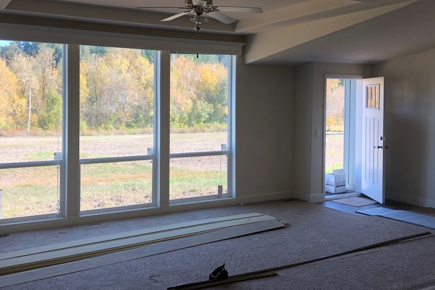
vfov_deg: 34.0
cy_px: 110
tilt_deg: -0.6
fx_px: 471
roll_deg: -0.4
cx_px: 207
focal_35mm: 39
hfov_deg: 49.5
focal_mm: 3.99
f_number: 1.8
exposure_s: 1/120
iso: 25
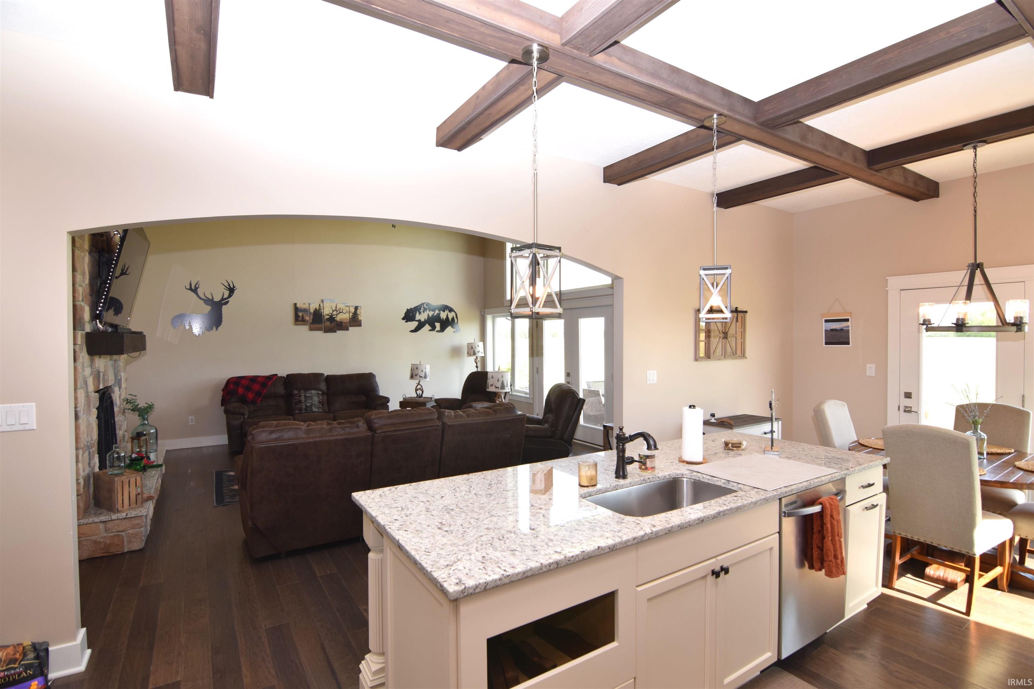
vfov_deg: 72.1
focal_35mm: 16
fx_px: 474
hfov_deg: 95.0
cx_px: 517
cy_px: 344
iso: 450
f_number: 5.6
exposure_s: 1/125
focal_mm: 11
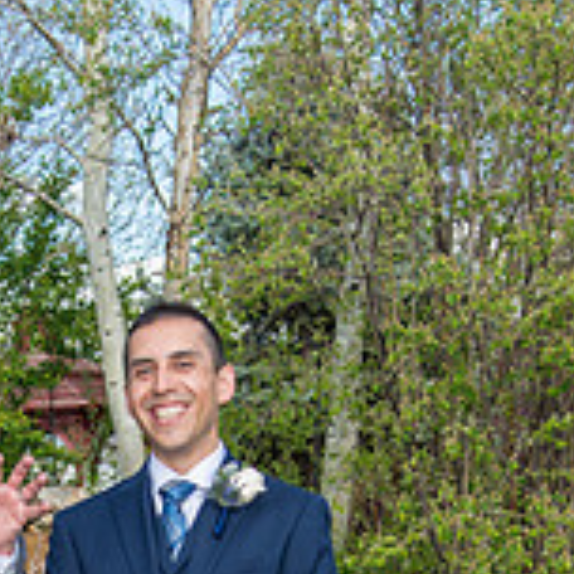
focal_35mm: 88
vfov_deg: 18.6
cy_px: 702
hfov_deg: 19.5
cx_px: 94
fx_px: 1651
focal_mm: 35
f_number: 5
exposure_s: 1/320
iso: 100
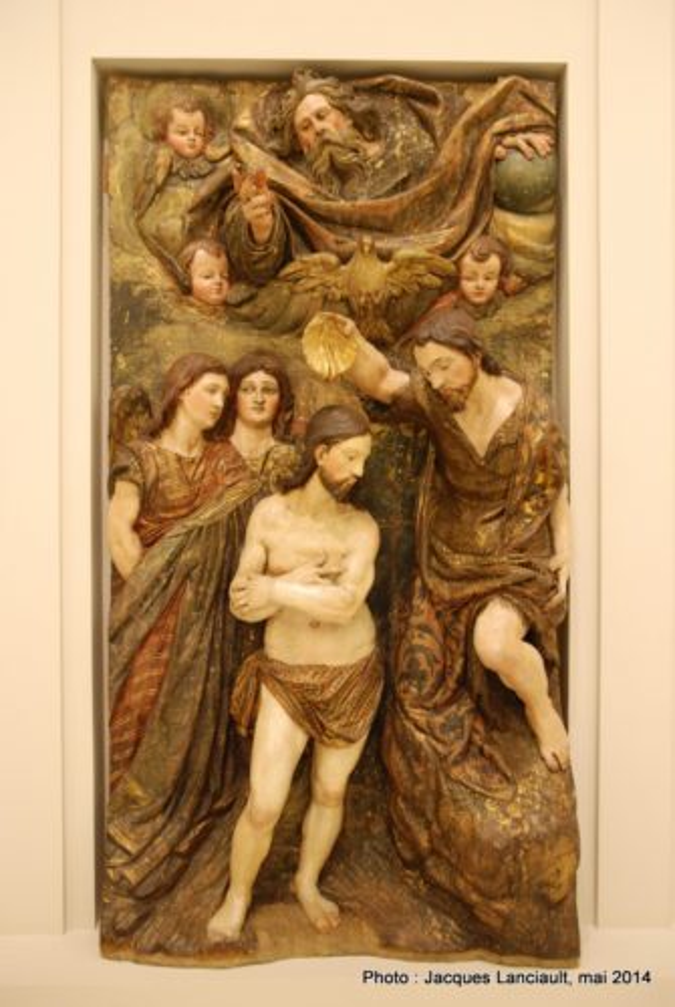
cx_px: 338
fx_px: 1009
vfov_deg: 53.1
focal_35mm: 36
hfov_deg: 37.0
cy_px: 504
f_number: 3.8
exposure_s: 1/8
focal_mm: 24
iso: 800
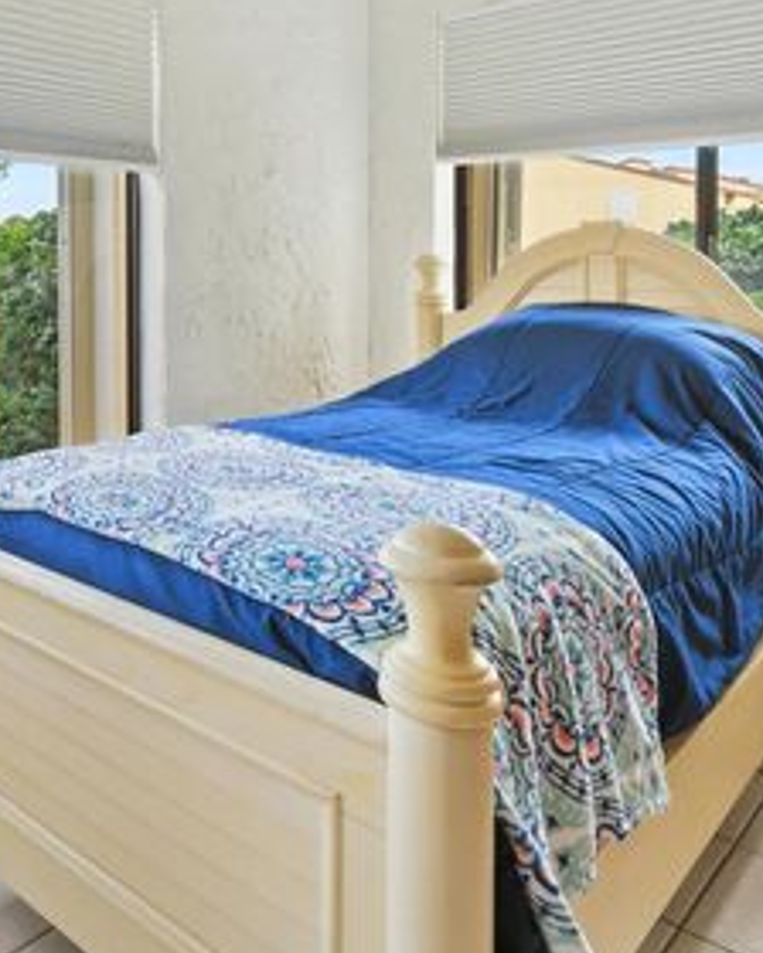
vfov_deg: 57.2
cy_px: 301
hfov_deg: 44.0
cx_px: 68
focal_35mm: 30
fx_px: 847
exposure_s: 1/2.5
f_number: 9
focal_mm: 14
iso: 250
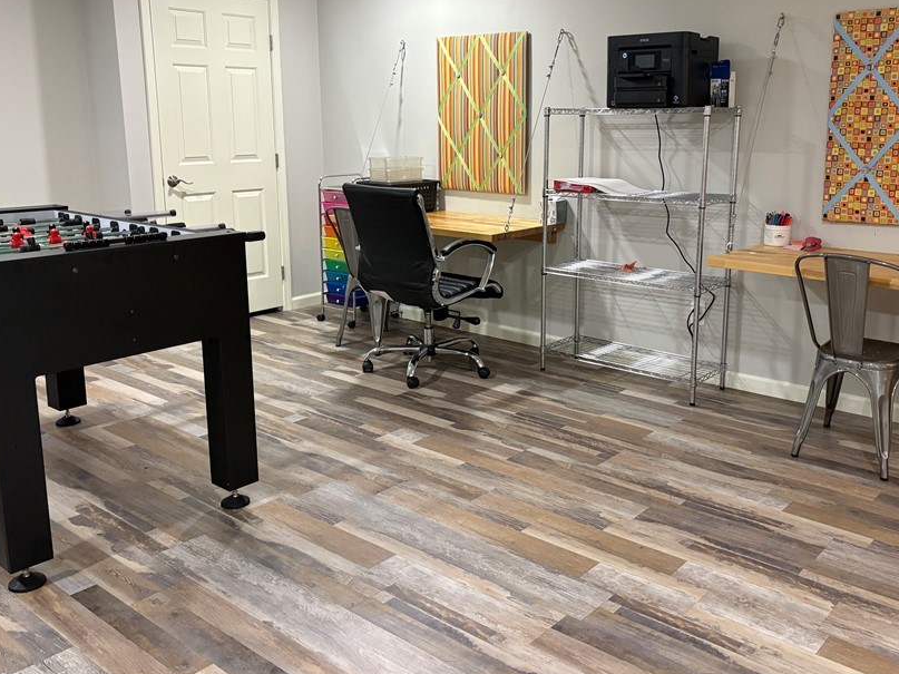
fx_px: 857
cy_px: 273
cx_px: 507
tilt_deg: -9.7
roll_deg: +0.1
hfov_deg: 55.2
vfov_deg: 42.7
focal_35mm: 33
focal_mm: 5.96
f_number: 1.6
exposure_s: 1/60
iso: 250
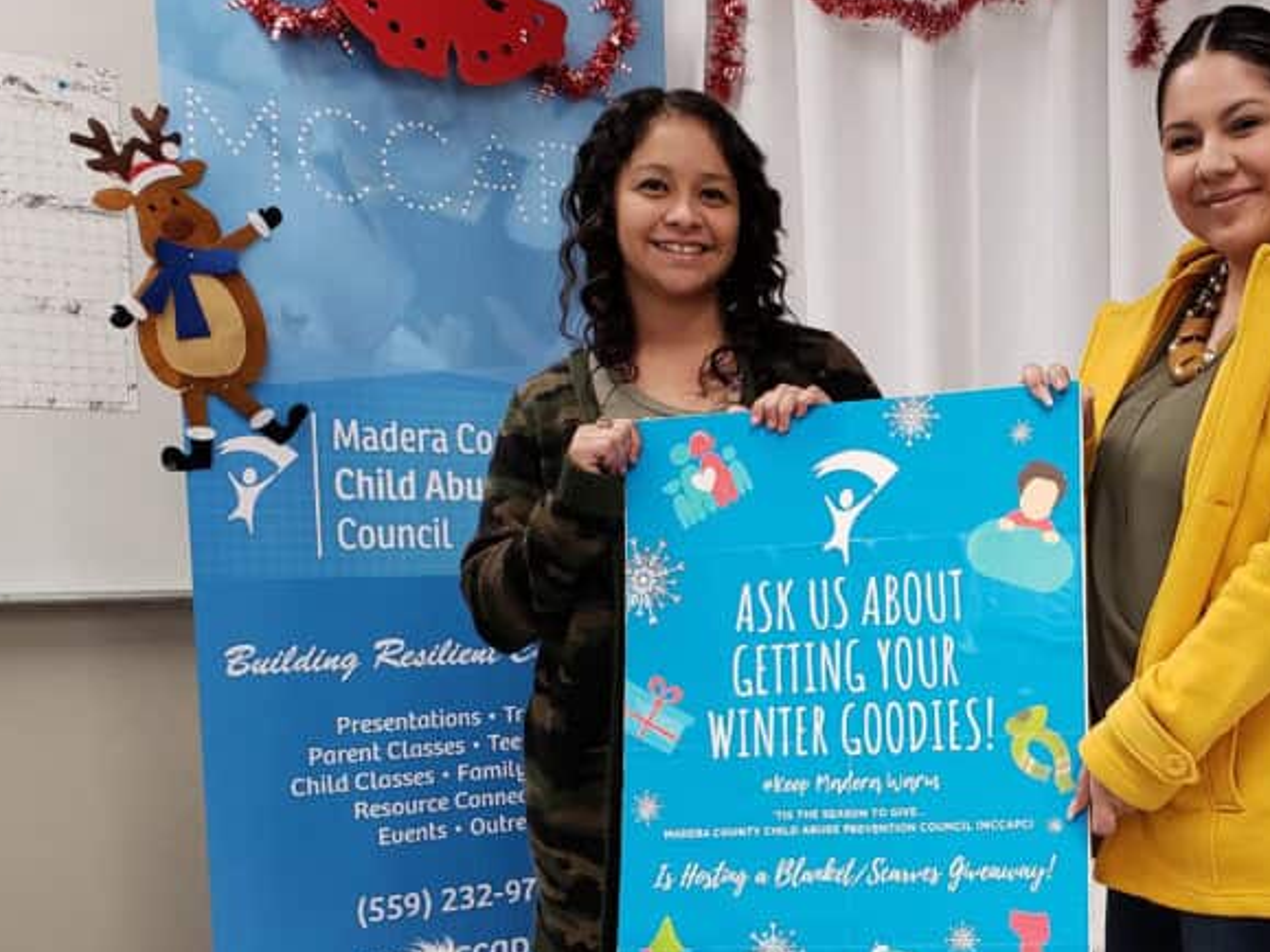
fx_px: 1687
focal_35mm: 46
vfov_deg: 30.9
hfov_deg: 39.3
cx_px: 1053
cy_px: 717
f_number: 2.4
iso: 125
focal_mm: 4.3
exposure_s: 1/60
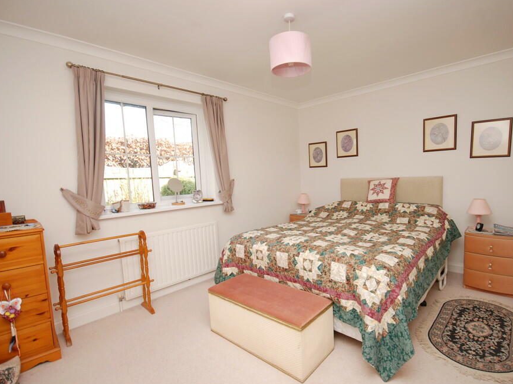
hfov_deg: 90.7
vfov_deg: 74.7
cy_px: 198
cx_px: 285
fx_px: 252
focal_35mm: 17
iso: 160
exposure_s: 1/60
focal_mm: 10
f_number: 5
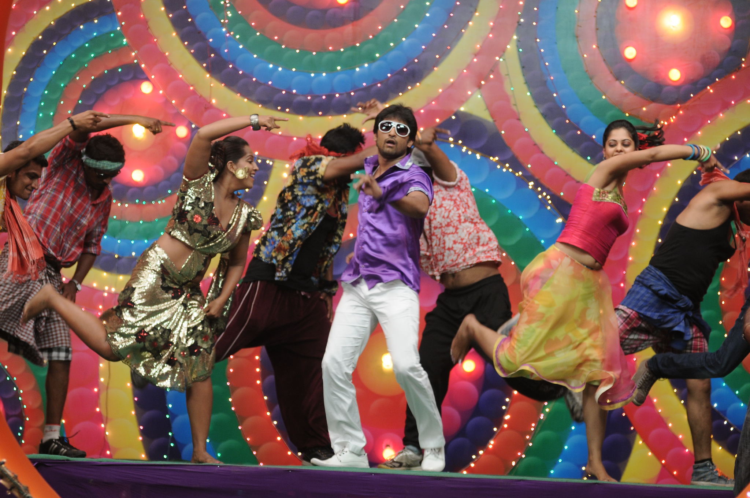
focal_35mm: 180
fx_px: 3745
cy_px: 249
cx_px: 375
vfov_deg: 7.6
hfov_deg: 11.4
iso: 500
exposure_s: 1/100
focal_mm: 120
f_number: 2.8
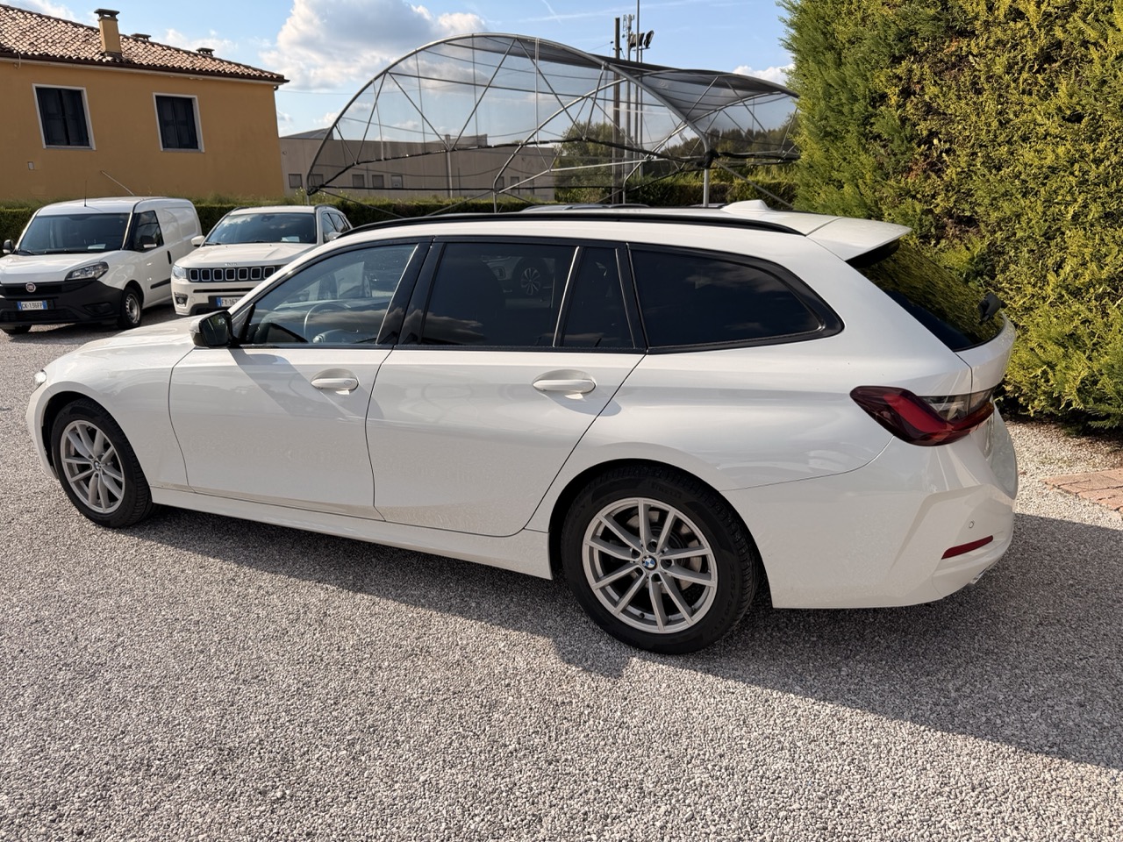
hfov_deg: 71.6
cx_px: 562
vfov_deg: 56.8
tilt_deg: -16.0
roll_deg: +1.1
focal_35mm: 24
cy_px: 421
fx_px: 779
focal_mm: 6.76
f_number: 1.78
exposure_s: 1/5714
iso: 80
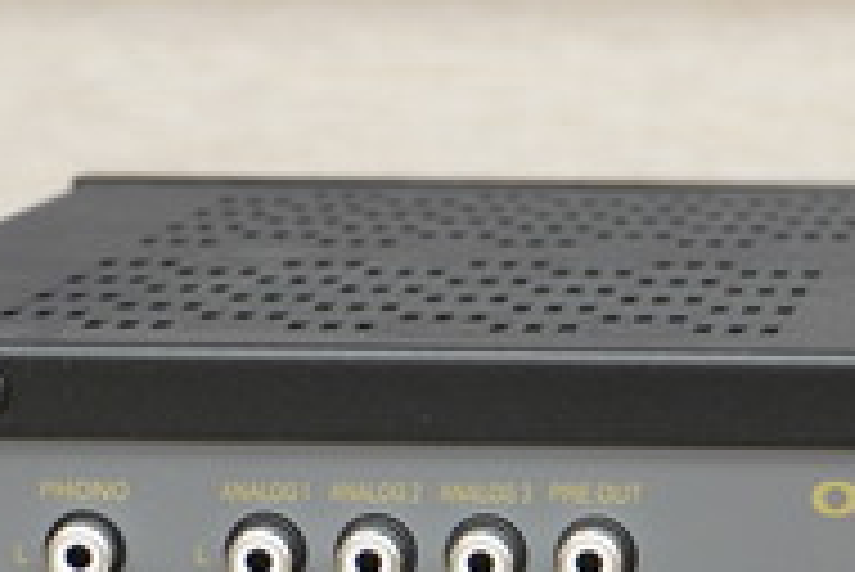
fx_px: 7320
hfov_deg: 6.6
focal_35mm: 308
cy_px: 146
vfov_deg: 4.5
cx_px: 1202
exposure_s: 1/13
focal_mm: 50
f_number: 7.1
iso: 400
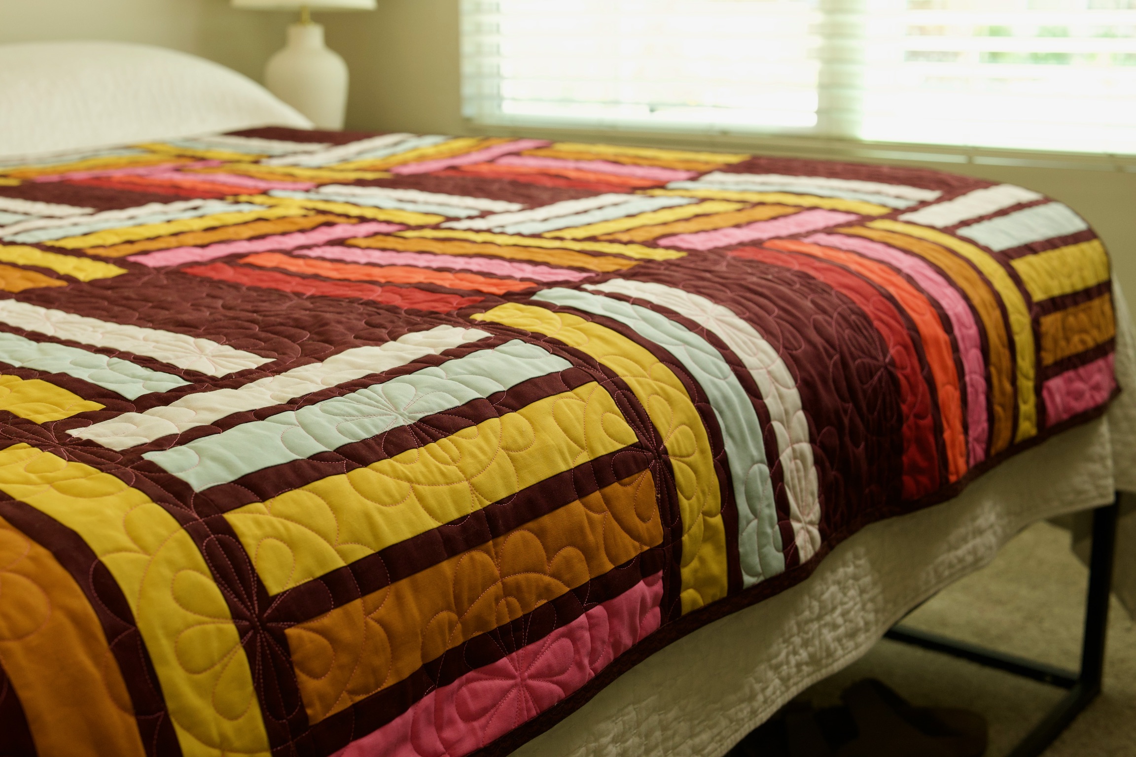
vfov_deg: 33.0
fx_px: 1278
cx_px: 568
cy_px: 378
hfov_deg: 47.9
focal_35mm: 40
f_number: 4
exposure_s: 1/50
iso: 400
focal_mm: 27
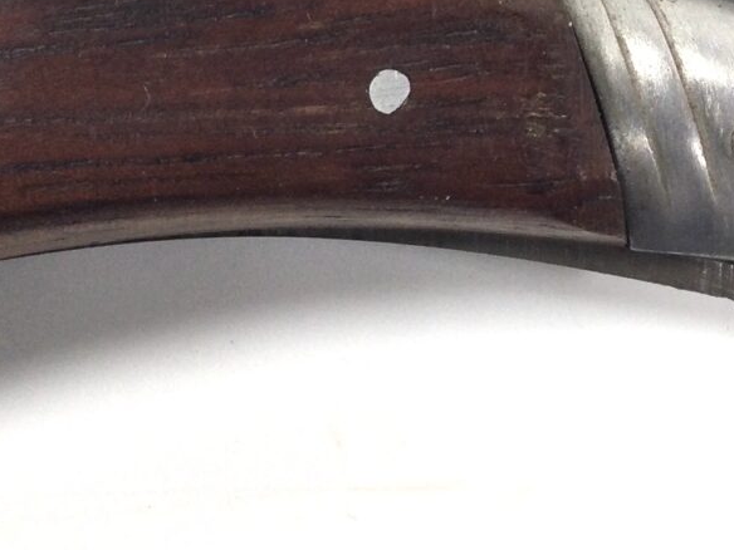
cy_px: -293
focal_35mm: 102
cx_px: 255
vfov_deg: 13.6
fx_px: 2163
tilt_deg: -78.8
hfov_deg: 19.2
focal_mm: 3.3
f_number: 2.4
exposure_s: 1/50
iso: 25
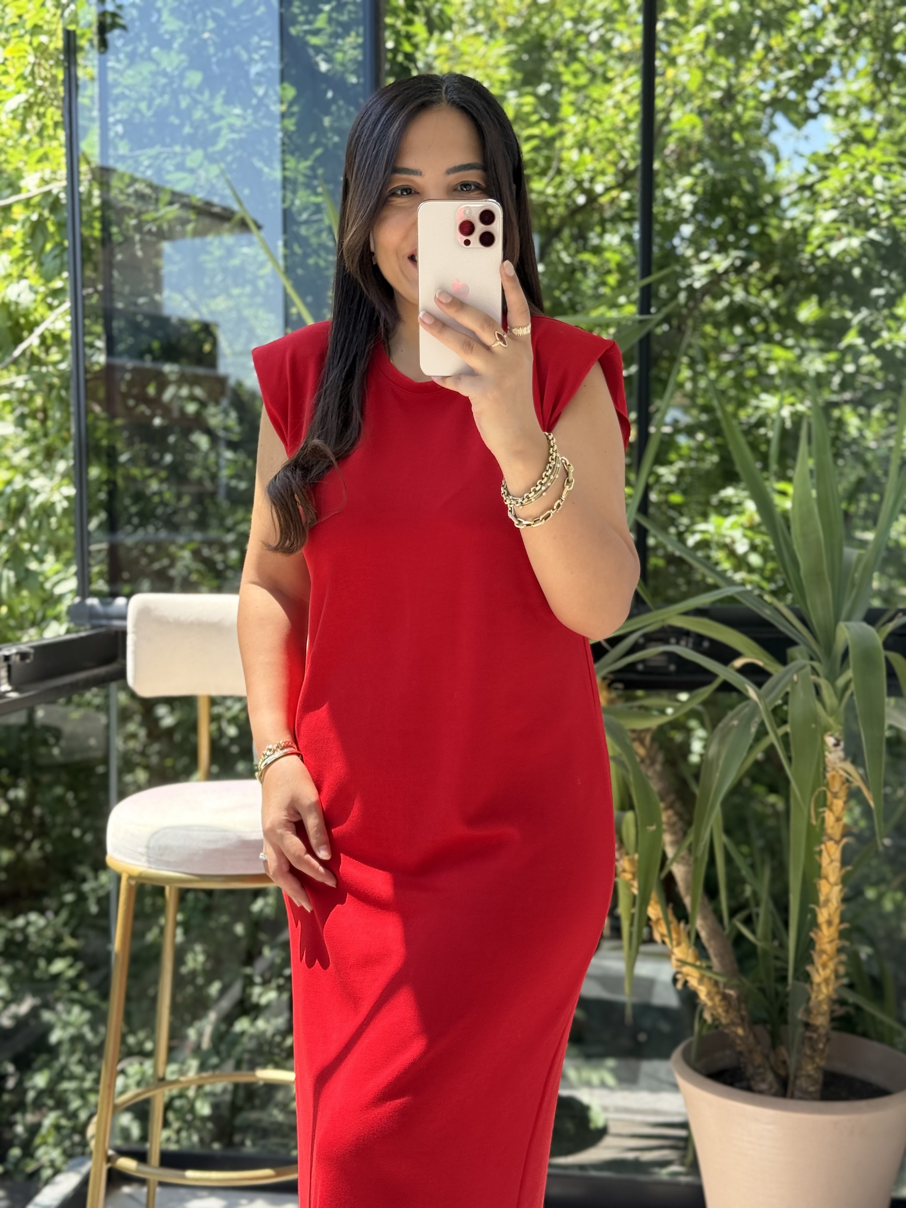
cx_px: 453
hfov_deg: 30.3
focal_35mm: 48
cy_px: 604
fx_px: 1675
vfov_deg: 39.7
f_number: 1.78
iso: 80
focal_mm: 6.76
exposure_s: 1/444
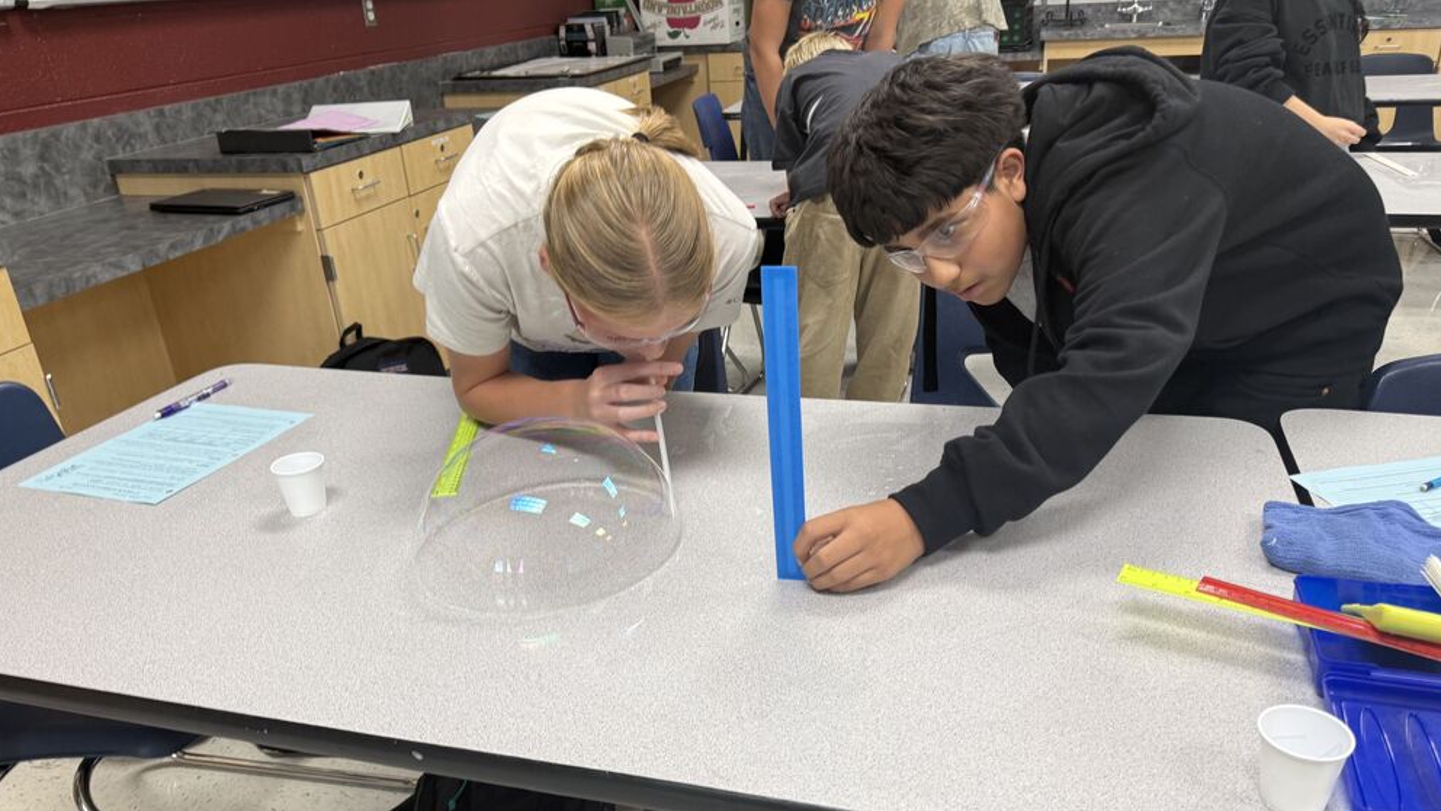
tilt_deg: -24.6
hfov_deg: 69.9
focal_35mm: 27
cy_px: 464
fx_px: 1032
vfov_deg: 42.8
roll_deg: +3.0
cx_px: 734
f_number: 1.78
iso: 125
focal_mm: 6.76
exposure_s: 1/60
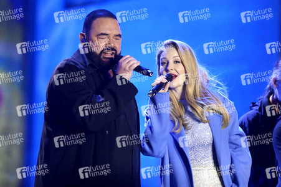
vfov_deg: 2.7
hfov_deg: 4.1
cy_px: 94
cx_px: 140
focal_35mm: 500
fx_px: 3900
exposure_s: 1/1000
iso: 12800
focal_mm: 500
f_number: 5.6
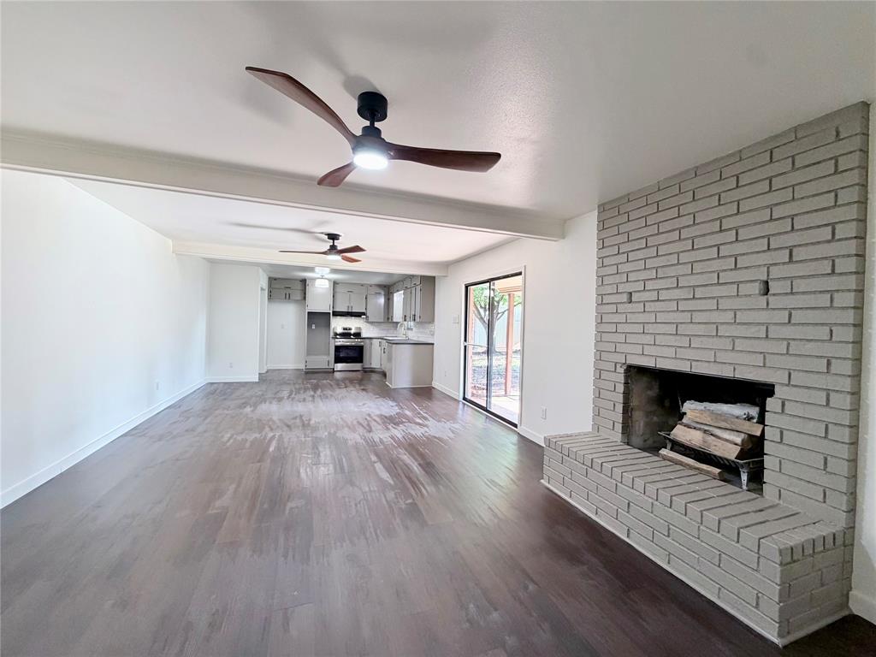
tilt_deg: -0.8
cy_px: 328
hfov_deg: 102.1
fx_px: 354
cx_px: 438
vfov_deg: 85.7
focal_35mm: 14
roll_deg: -1.2
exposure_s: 1/60
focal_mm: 2.22
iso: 160
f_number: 2.2
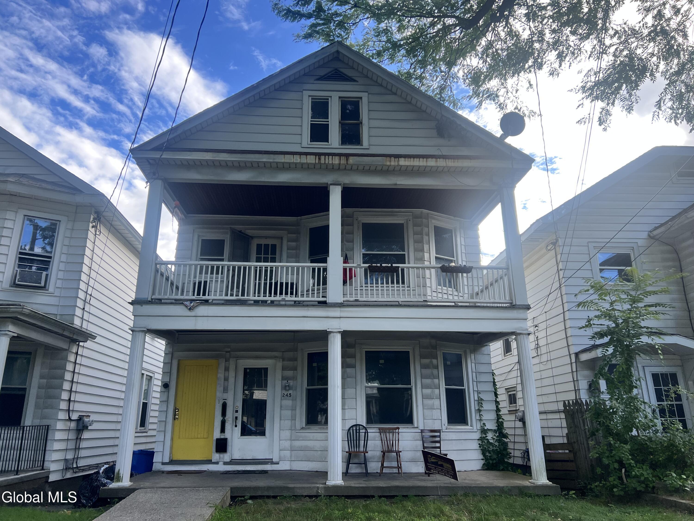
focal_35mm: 26
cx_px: 347
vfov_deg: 53.1
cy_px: 260
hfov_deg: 67.3
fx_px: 521
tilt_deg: +17.8
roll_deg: +0.3
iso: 50
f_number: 1.5
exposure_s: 1/917
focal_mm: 5.7
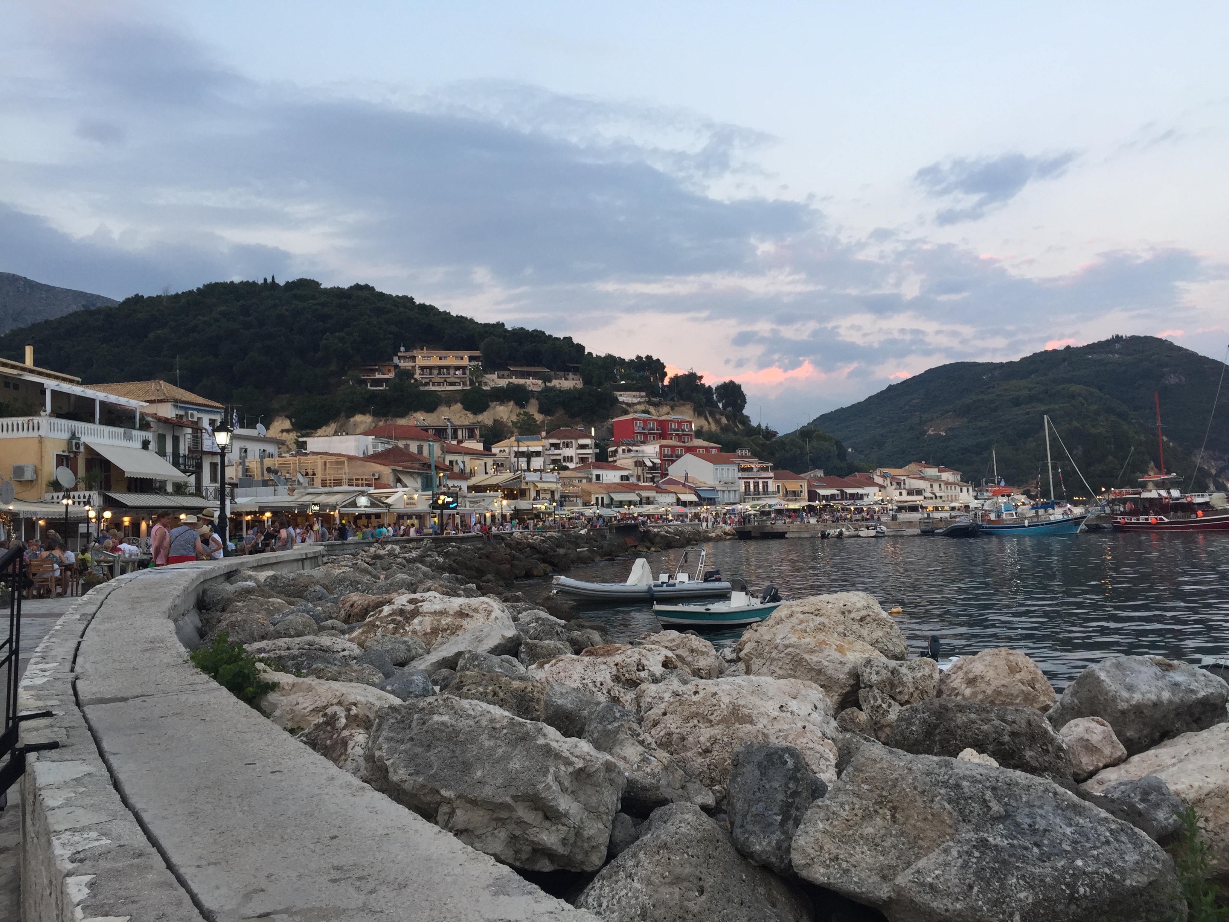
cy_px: 461
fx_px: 1030
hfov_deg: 61.7
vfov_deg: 48.2
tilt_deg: +2.0
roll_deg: +1.7
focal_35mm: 29
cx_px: 614
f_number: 2.2
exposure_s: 1/60
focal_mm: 4.15
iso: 40
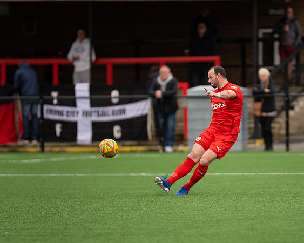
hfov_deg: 4.1
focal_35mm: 476
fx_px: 4281
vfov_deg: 3.3
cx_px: 233
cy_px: 146
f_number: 2.8
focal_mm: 300
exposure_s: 1/2000
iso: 400
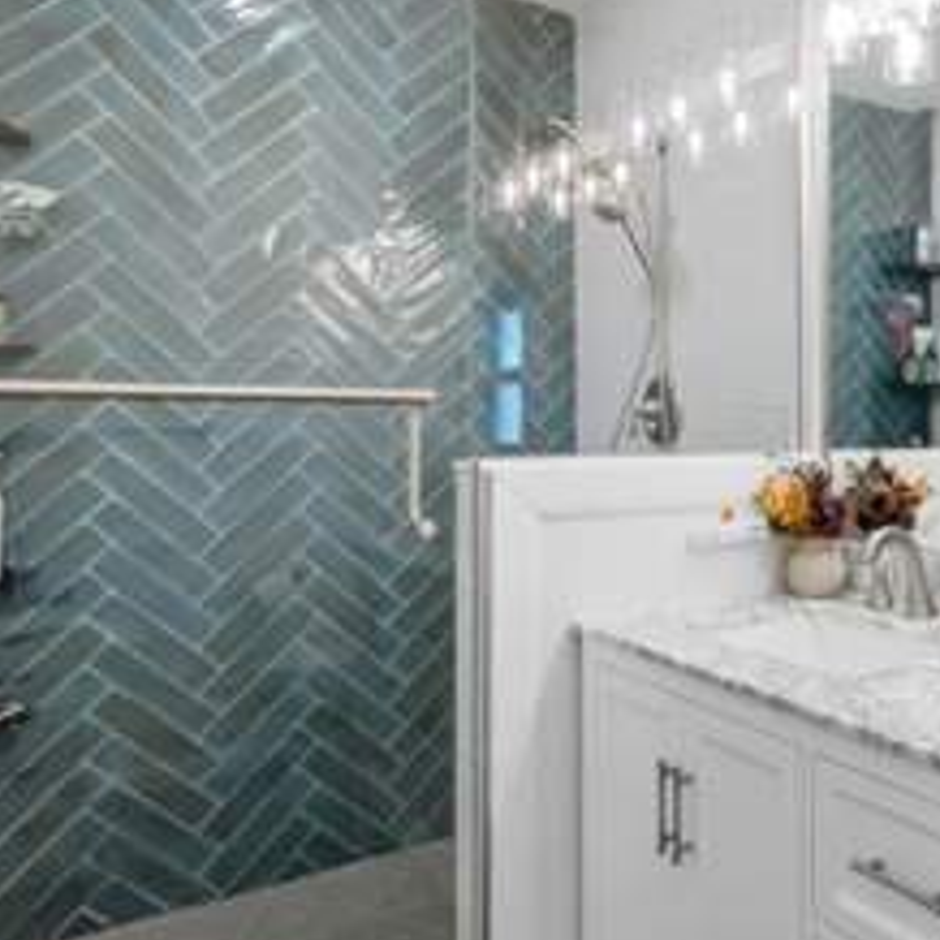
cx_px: 789
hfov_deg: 52.5
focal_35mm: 28
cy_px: 455
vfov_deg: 57.3
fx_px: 860
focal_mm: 10
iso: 100
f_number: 8
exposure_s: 1/3
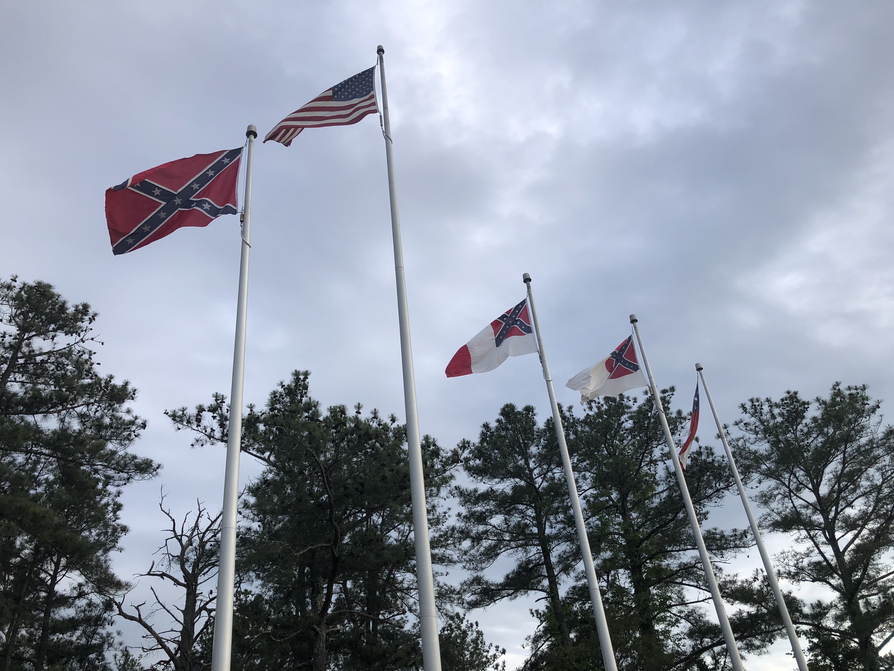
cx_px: 447
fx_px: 723
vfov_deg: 49.7
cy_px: 336
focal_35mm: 28
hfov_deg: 63.4
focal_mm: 3.99
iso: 20
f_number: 1.8
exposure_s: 1/823
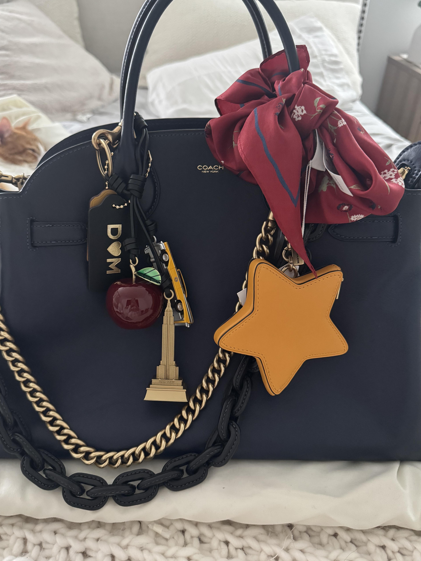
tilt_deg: -36.6
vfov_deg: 65.3
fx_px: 438
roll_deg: +0.8
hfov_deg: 51.3
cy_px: 265
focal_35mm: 27
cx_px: 188
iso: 800
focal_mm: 6.76
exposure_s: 1/42
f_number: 1.78
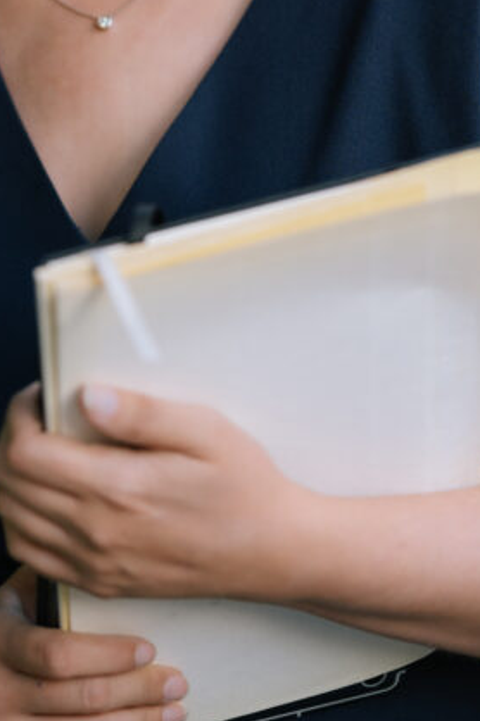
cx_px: 168
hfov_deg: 4.1
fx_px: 6630
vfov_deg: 6.2
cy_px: -5
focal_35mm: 331
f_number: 1.8
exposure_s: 1/500
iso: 160
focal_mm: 135
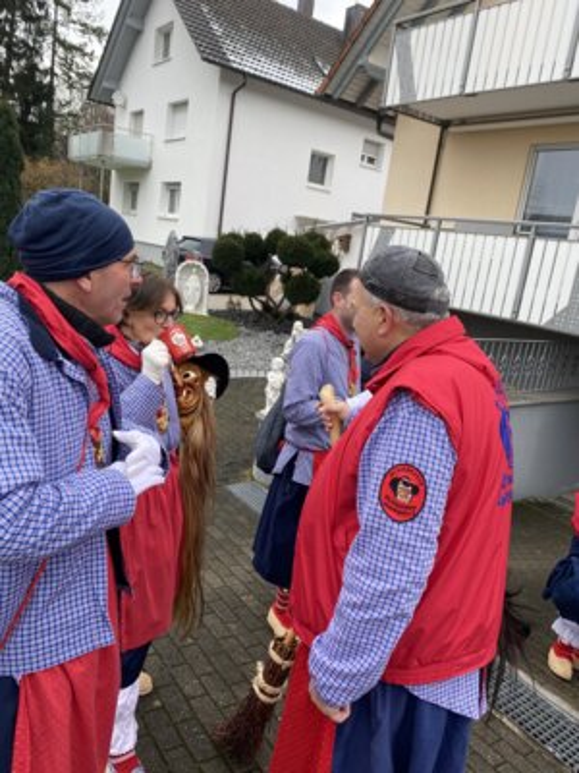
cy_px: 386
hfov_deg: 53.1
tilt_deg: -10.9
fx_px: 580
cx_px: 290
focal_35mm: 26
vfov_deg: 67.3
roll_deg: -8.8
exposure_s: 1/223
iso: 32
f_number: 1.8
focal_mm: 4.25
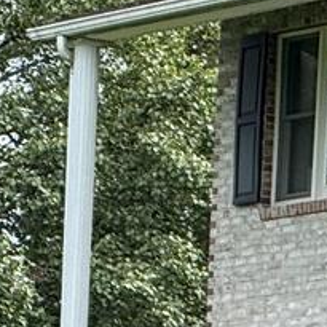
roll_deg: -2.4
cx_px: 1141
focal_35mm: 744
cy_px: 198
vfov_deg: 2.4
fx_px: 7951
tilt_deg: +6.7
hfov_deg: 2.3
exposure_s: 1/811
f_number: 2.8
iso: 64
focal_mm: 15.66
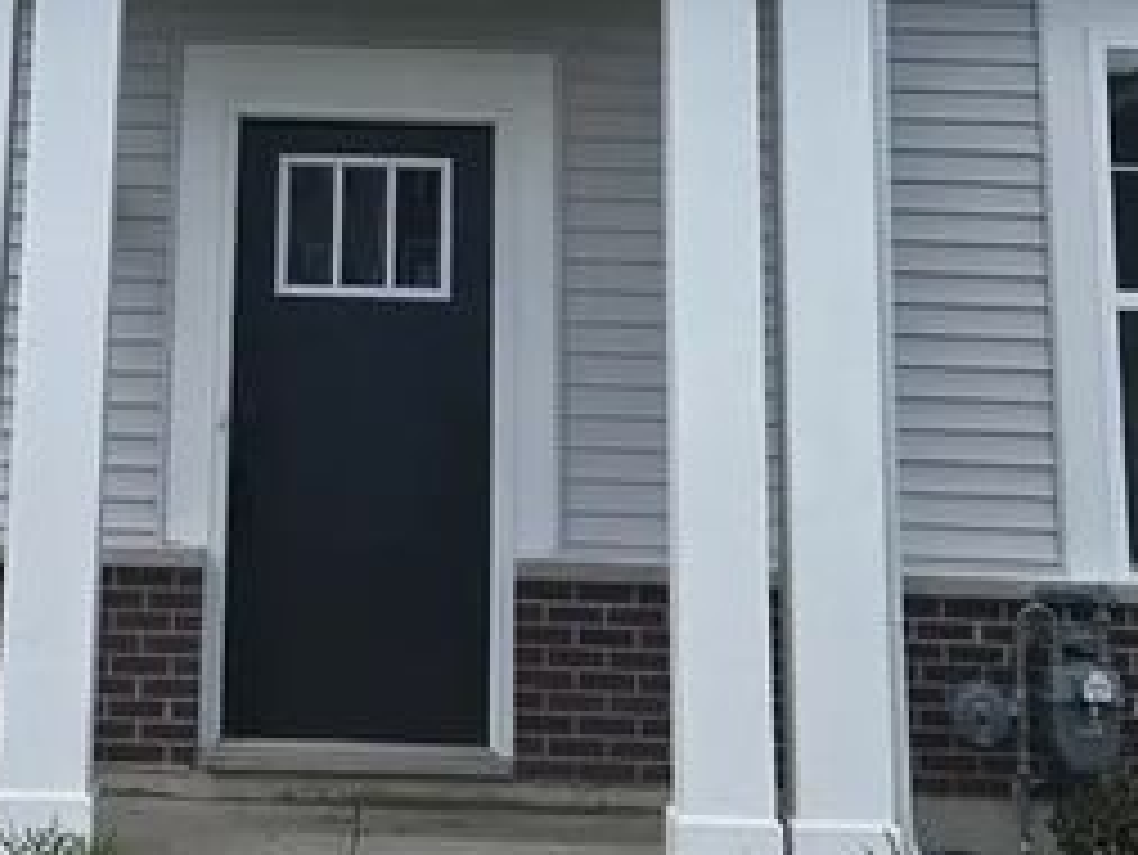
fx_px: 3059
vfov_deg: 14.8
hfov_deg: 20.9
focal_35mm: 93
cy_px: -441
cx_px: 297
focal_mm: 5.4
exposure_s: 1/1242
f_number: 1.8
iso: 25
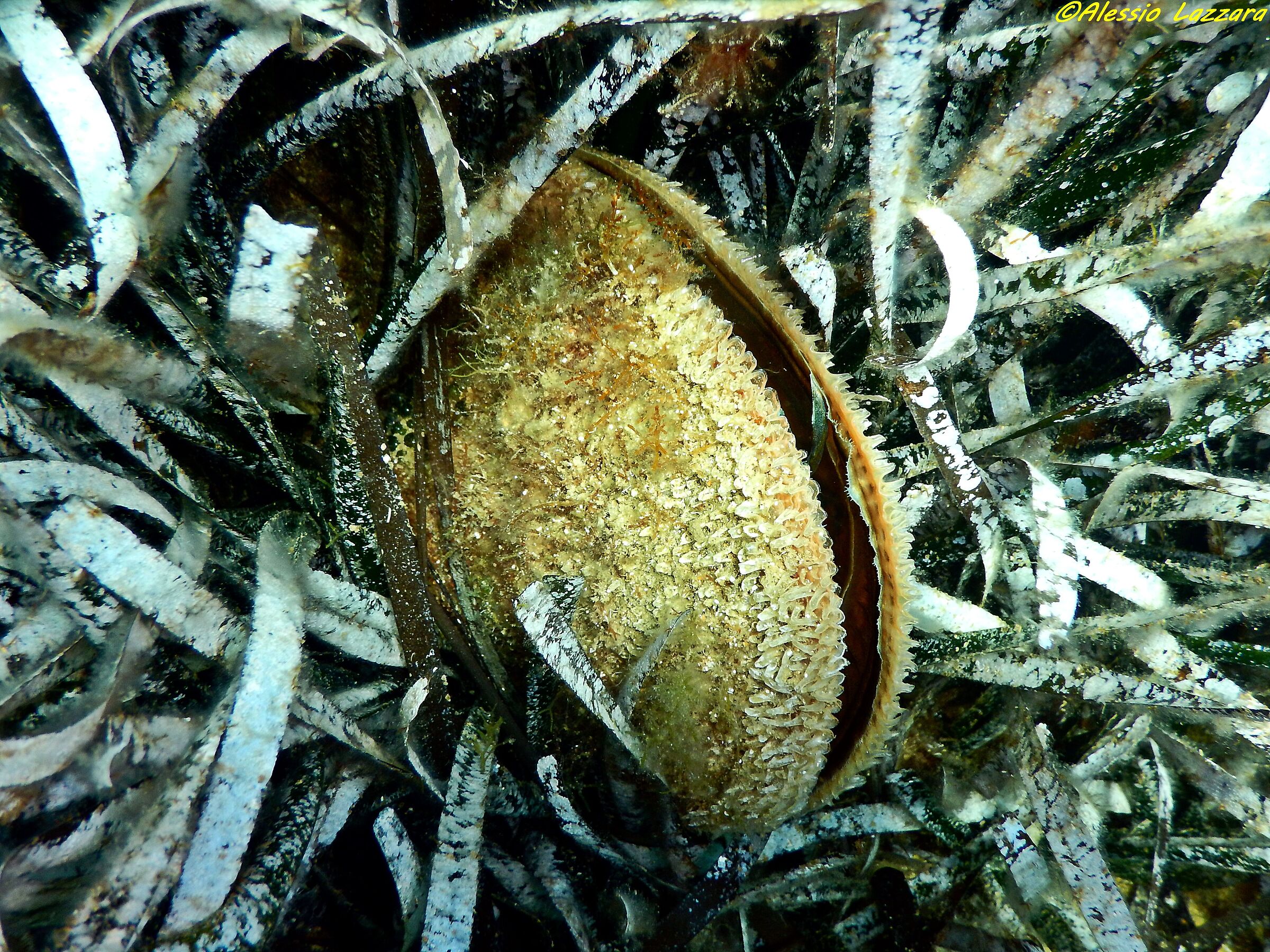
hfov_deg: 54.0
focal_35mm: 34
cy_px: 476
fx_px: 1247
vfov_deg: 41.8
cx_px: 635
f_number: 4.2
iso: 125
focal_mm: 6.1
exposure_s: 1/200
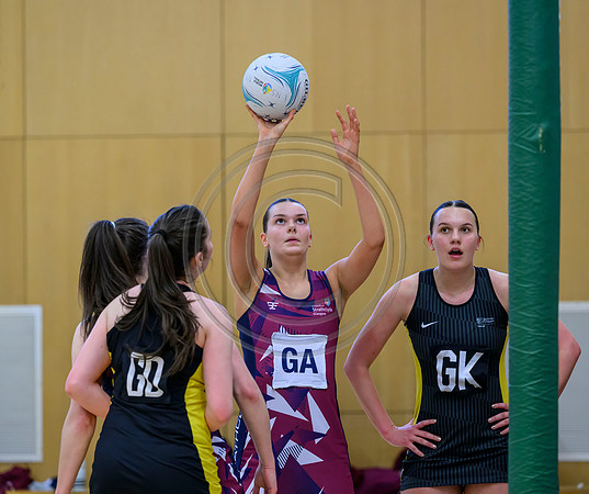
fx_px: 3195
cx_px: 276
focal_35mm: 180
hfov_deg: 10.5
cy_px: 241
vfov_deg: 8.8
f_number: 3.2
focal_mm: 145
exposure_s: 1/800
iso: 3200
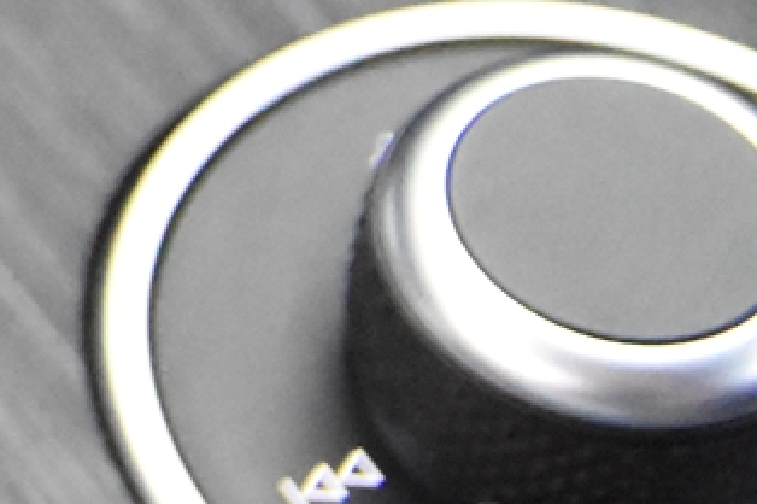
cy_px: -709
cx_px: -1381
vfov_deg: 5.2
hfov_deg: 7.3
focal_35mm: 257
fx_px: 5401
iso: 10000
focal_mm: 28
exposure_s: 1/50
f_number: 3.2
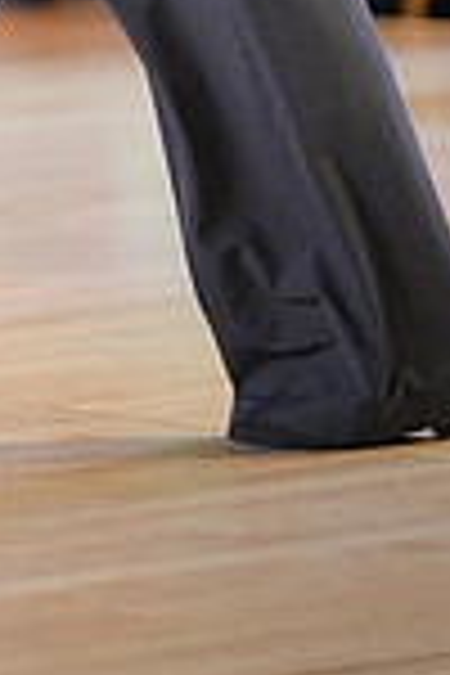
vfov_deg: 4.8
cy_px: -495
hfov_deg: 3.2
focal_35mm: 428
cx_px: -227
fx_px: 8024
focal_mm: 111
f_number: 2
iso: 2000
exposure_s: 1/500
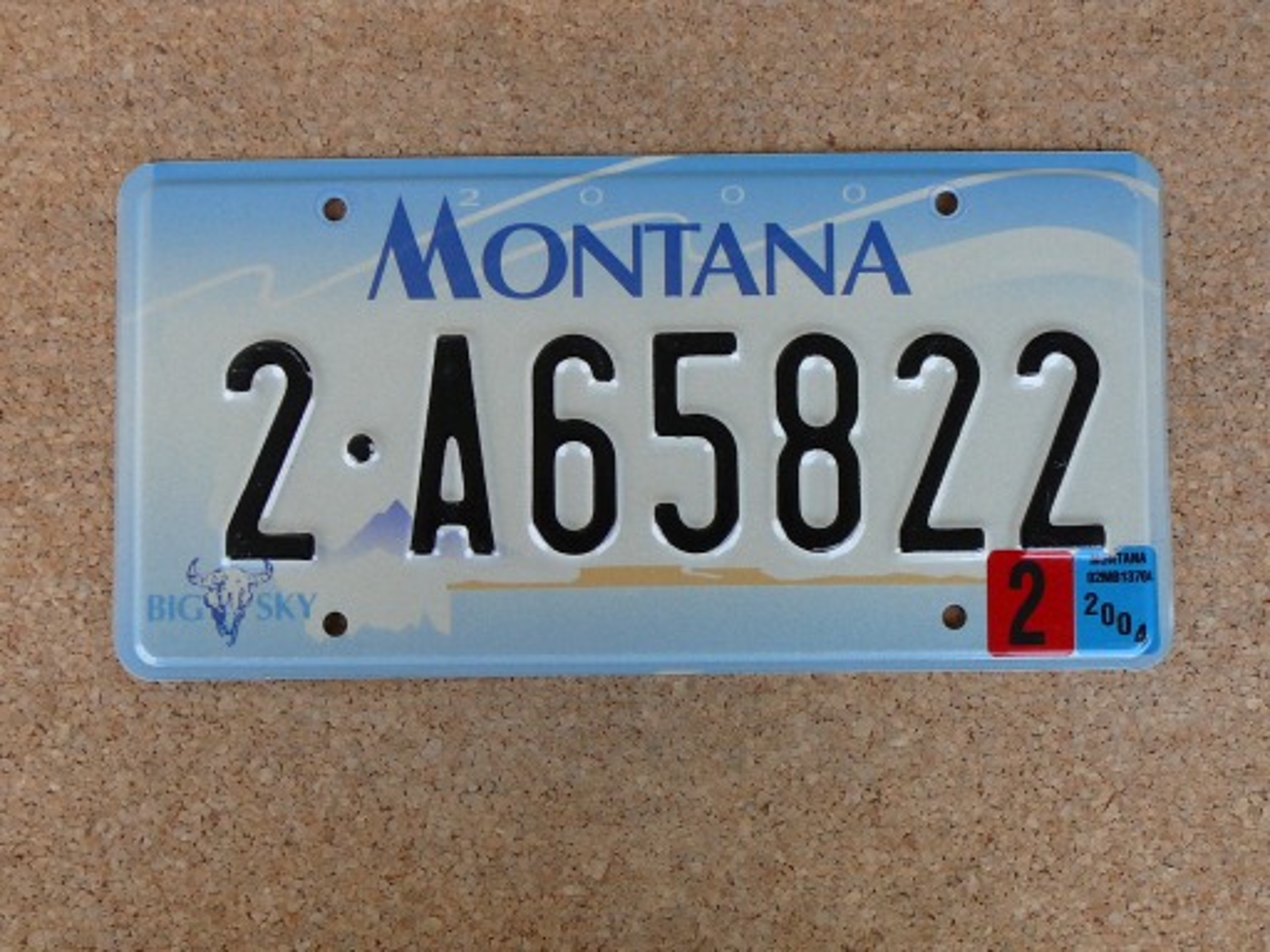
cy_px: 476
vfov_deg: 32.2
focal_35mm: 45
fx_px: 1651
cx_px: 635
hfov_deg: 42.1
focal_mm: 6.7
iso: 100
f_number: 3.2
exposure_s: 1/50
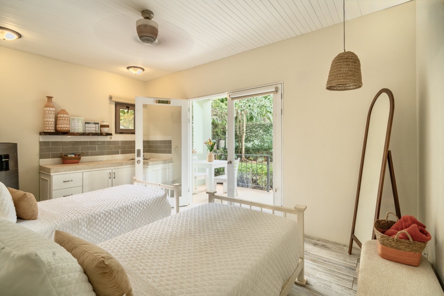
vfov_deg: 73.7
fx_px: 197
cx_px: 222
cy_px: 148
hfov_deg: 96.8
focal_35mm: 16
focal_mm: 16
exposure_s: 1/25
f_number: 8
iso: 500
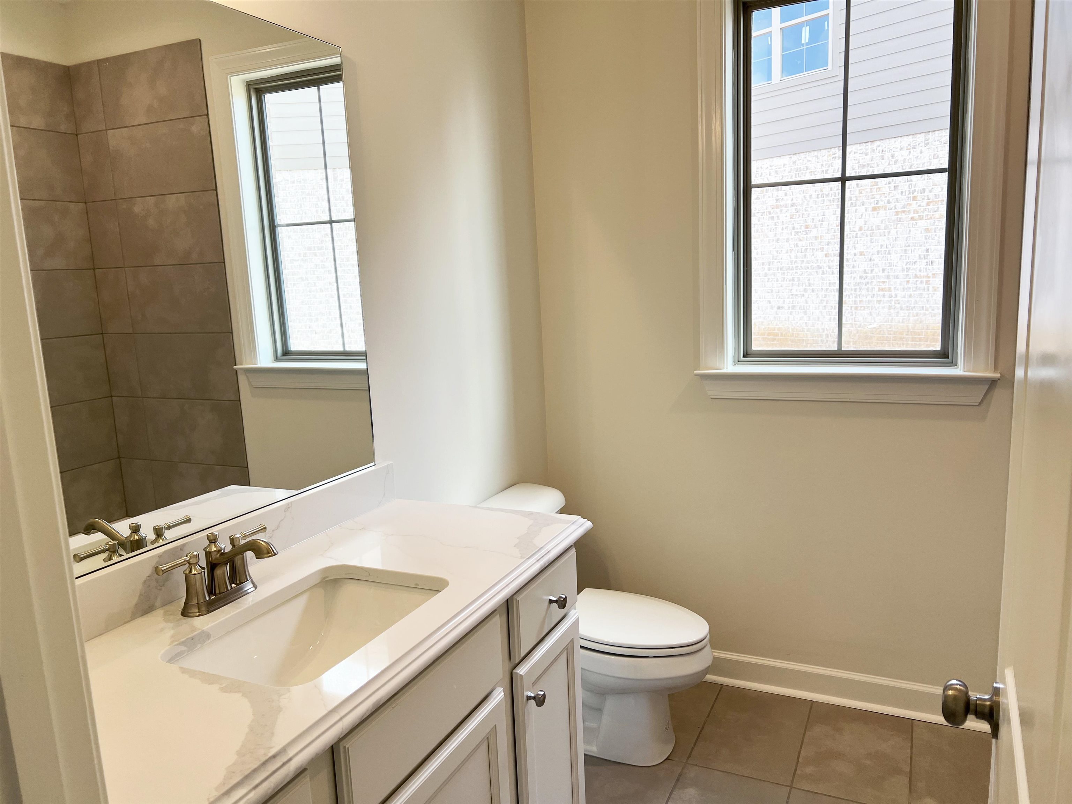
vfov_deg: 53.1
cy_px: 402
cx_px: 536
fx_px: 805
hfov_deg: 67.3
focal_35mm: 26
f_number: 1.5
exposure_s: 1/200
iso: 40
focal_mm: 5.7
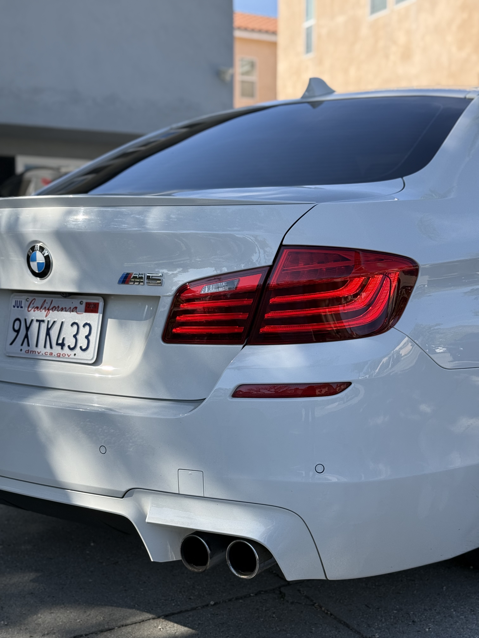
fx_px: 886
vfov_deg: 39.7
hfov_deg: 30.3
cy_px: 319
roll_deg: +0.6
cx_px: 240
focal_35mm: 48
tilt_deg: -2.5
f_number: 1.78
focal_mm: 6.76
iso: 64
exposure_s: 1/1795
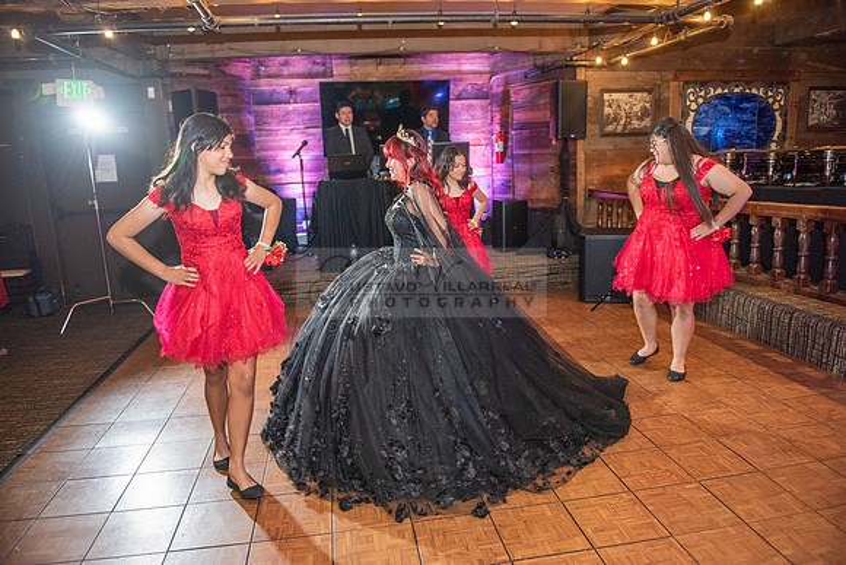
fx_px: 564
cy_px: 282
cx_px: 423
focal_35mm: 24
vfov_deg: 53.2
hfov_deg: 73.7
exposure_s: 1/160
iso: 1250
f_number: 2.8
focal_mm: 24
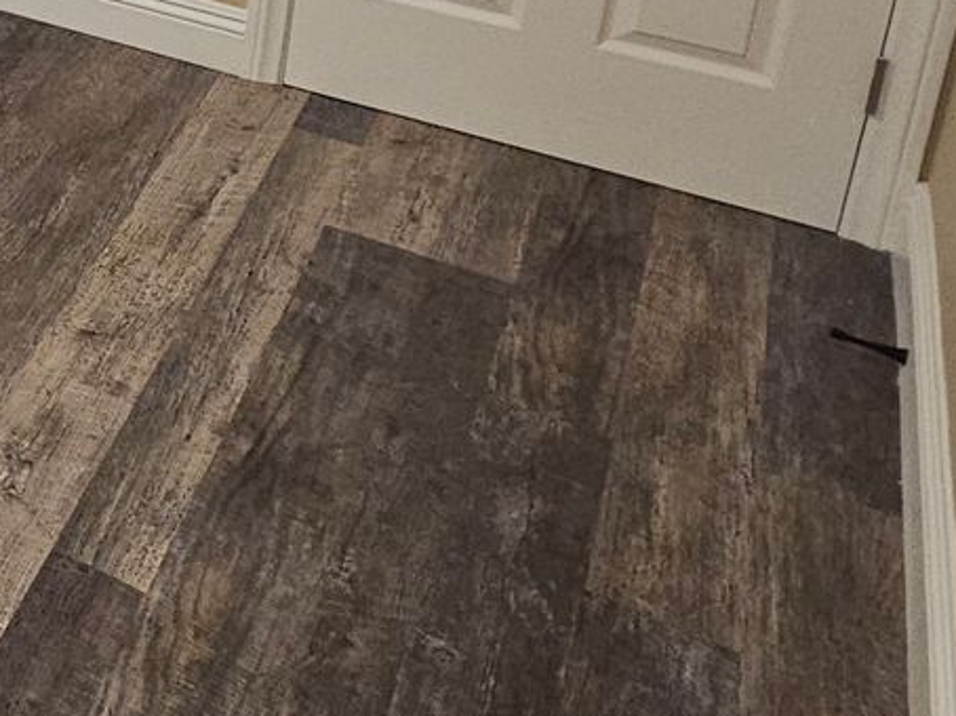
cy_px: -297
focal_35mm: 55
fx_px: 1518
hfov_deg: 23.0
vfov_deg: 22.6
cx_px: -682
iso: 320
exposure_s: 1/30
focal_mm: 2.2
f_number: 2.2
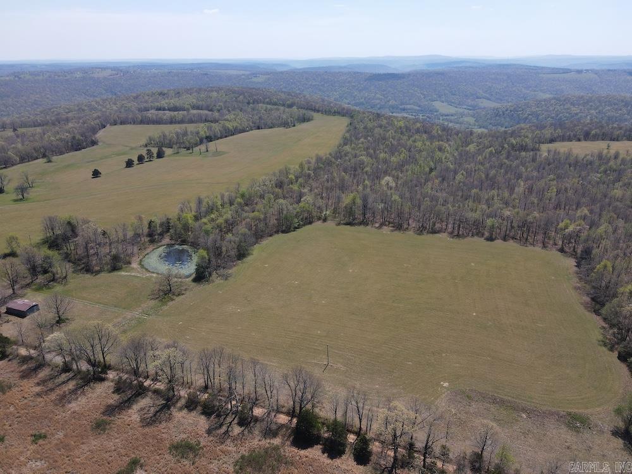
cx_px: 316
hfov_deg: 71.6
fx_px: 438
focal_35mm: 24
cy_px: 237
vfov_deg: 56.8
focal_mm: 4.5
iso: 100
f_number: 2.8
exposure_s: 1/40
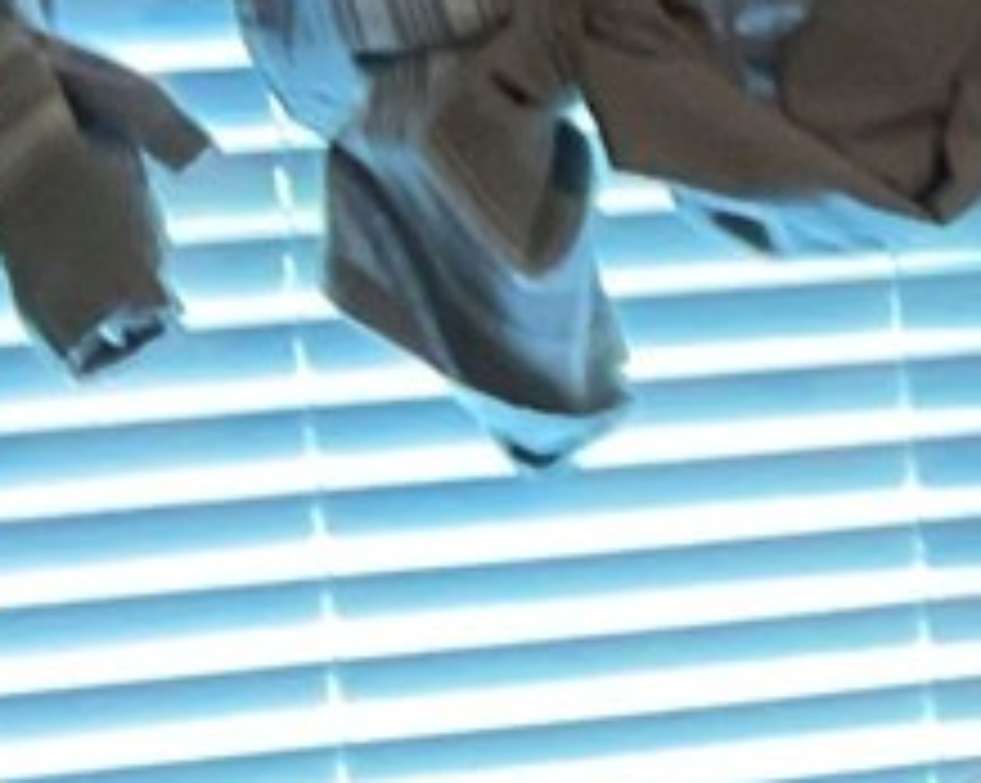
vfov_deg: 7.4
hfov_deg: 7.9
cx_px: 3033
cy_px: 945
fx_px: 6034
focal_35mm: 208
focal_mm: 3
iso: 200
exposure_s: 1/40
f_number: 1.8
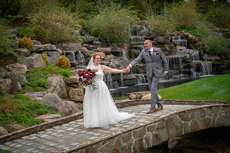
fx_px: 447
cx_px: 115
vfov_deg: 19.4
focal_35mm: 70
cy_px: 76
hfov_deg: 28.9
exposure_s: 1/125
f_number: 2.8
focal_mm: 70
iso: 80
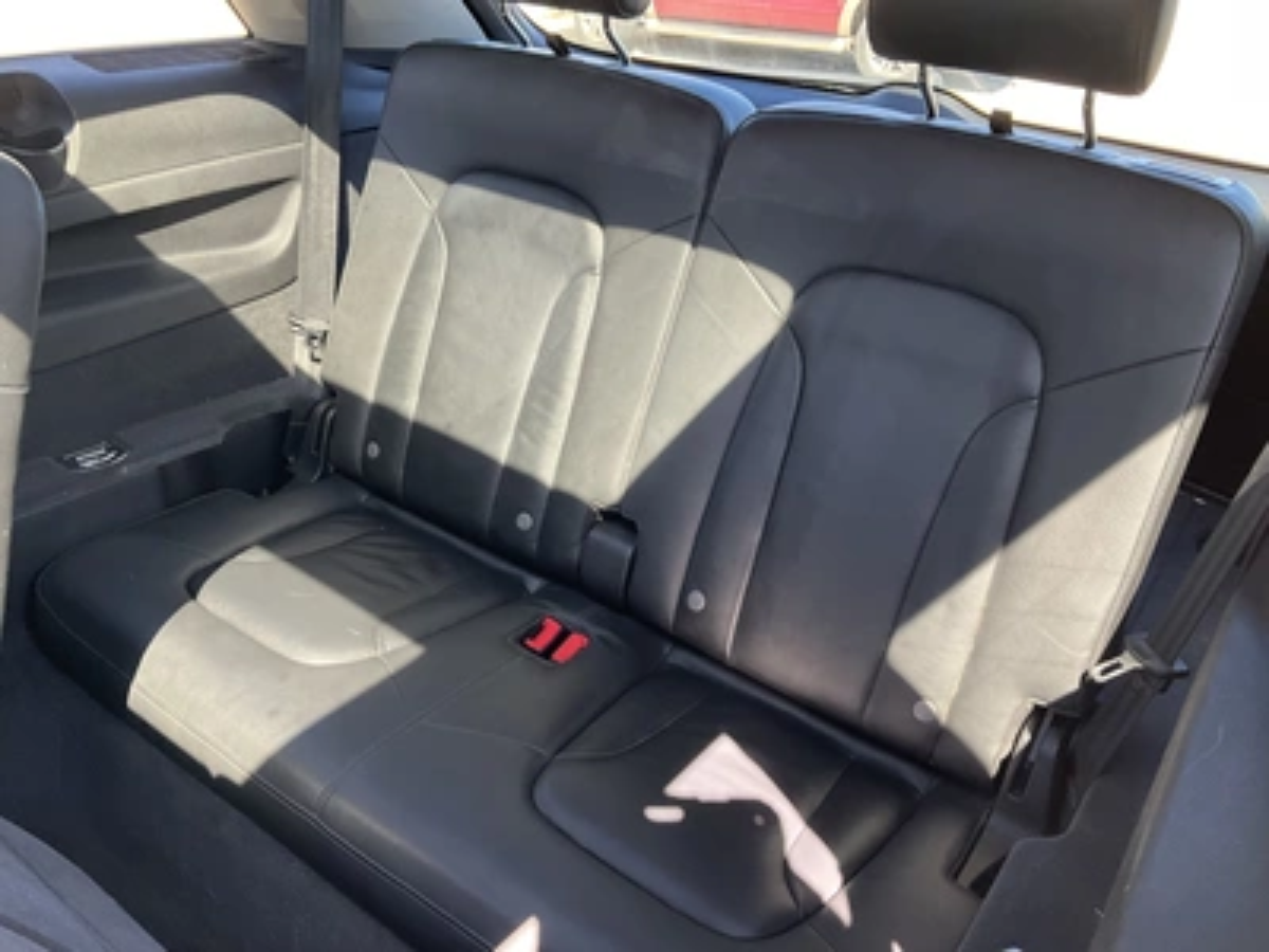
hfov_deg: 61.7
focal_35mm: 29
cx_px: 634
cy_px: 476
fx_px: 1063
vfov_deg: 48.2
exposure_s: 1/60
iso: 80
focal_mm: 3
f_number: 1.8
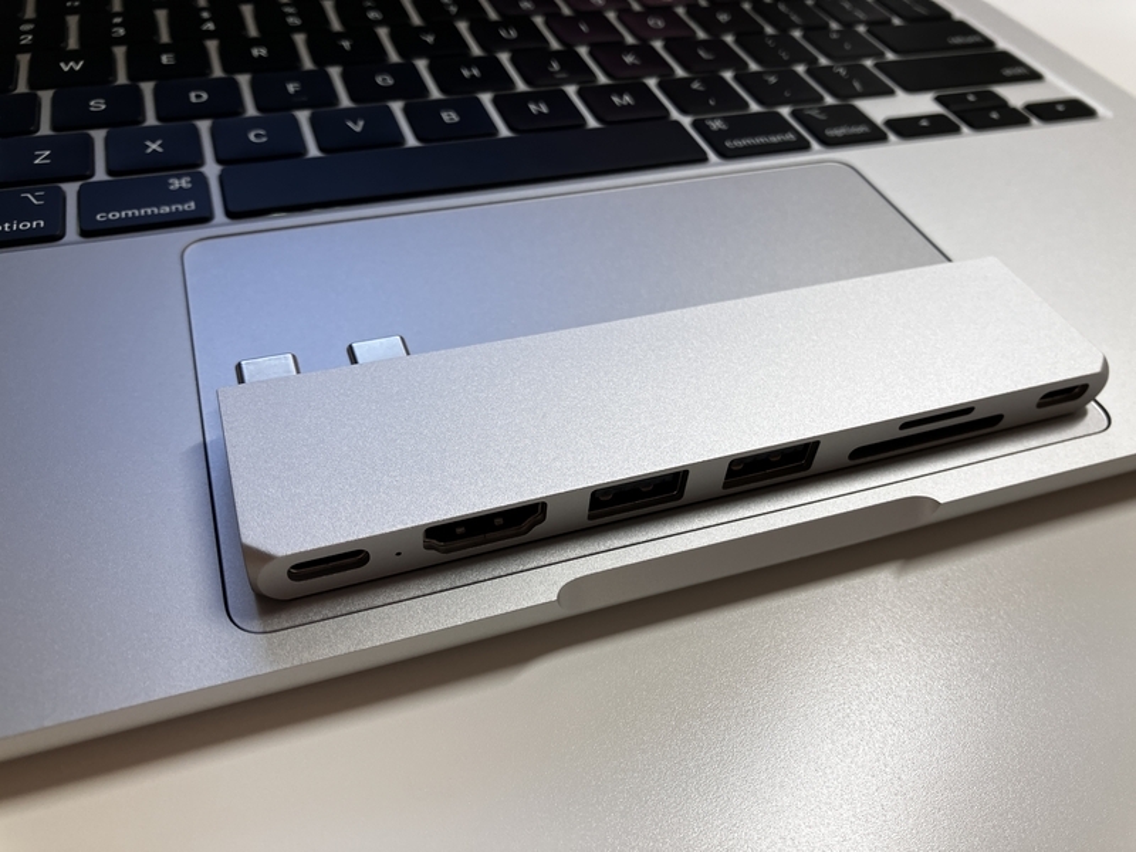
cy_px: 426
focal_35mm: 28
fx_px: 919
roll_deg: -6.6
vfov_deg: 49.7
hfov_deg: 63.4
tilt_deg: -44.3
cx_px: 568
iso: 25
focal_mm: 3.99
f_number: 1.8
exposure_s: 1/121
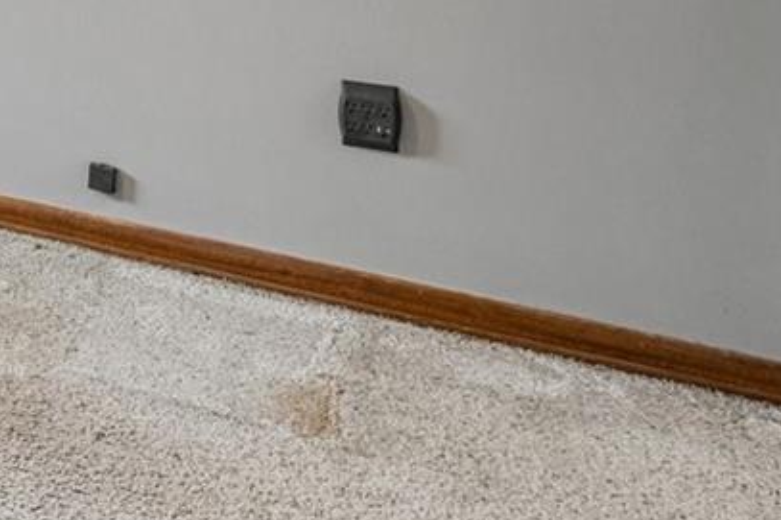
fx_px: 1193
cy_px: -209
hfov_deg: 22.2
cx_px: -616
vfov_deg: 21.5
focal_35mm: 55
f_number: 11
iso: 400
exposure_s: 1/8
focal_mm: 14
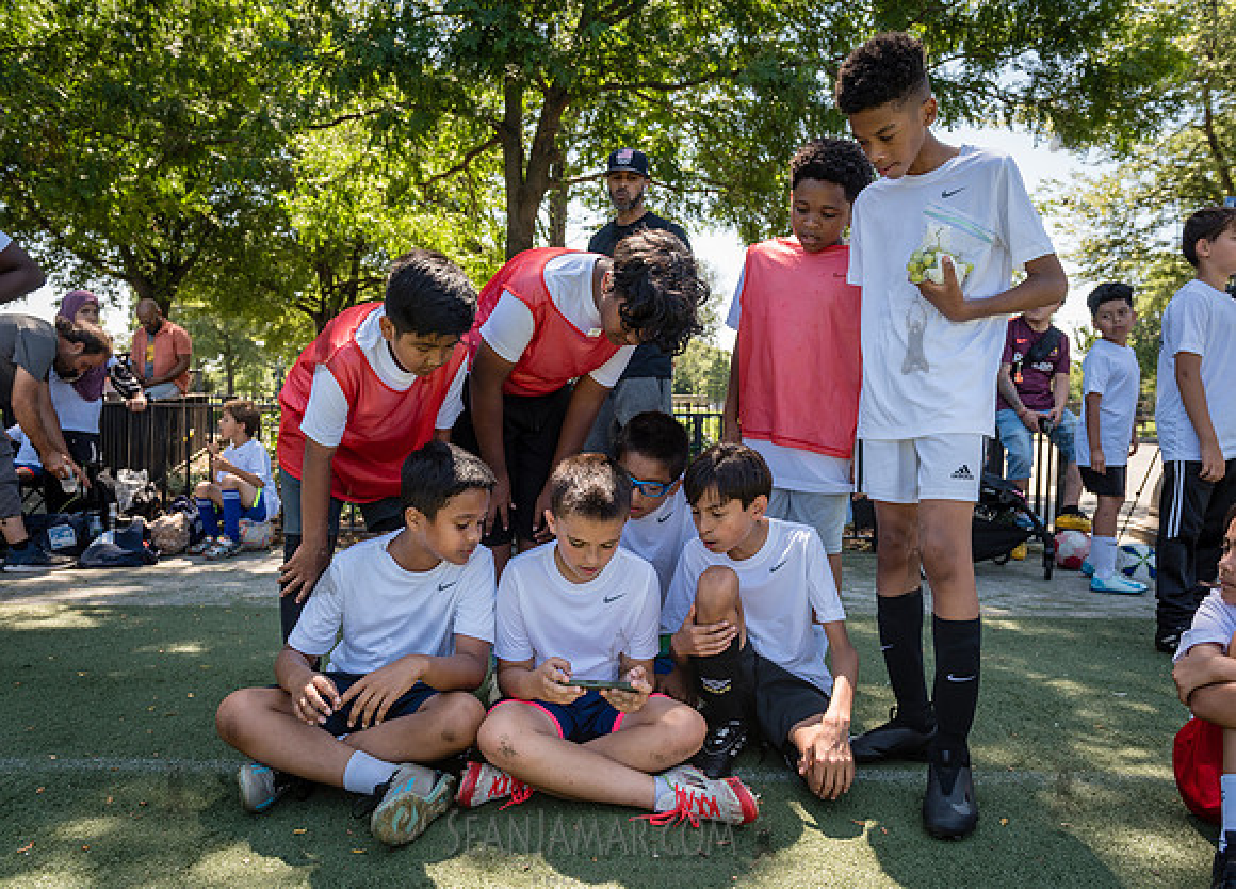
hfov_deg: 69.7
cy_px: 444
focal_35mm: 25
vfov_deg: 53.2
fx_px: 887
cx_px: 610
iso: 200
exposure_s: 1/500
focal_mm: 24
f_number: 4
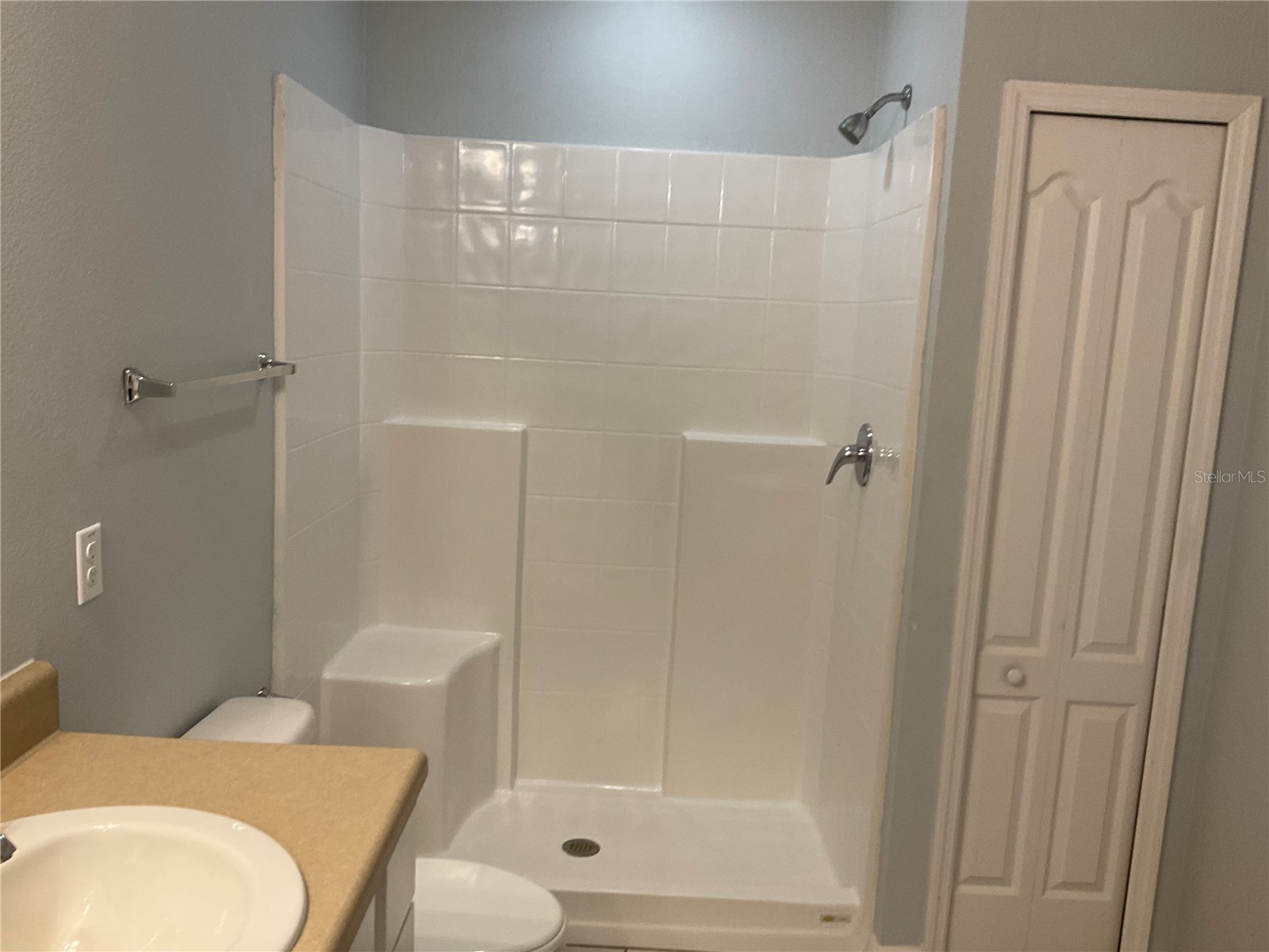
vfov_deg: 48.2
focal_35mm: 29
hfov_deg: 61.7
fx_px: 1063
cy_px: 476
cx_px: 634
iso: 50
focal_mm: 3
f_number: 1.8
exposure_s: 1/60
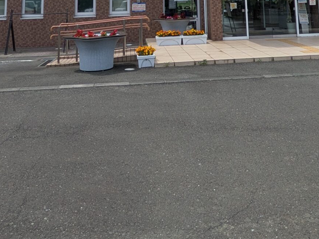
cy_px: -63
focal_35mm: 41
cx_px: 183
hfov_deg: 45.6
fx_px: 378
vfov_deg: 29.2
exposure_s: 1/3205
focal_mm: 1.83
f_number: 2.2
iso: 51
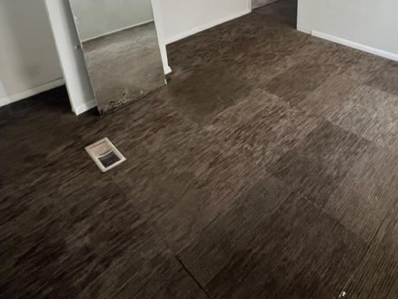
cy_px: 16
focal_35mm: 26
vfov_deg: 46.5
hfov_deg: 66.0
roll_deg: +1.6
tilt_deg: -20.2
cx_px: 255
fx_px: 299
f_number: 1.8
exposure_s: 1/99
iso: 250
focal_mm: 1.57
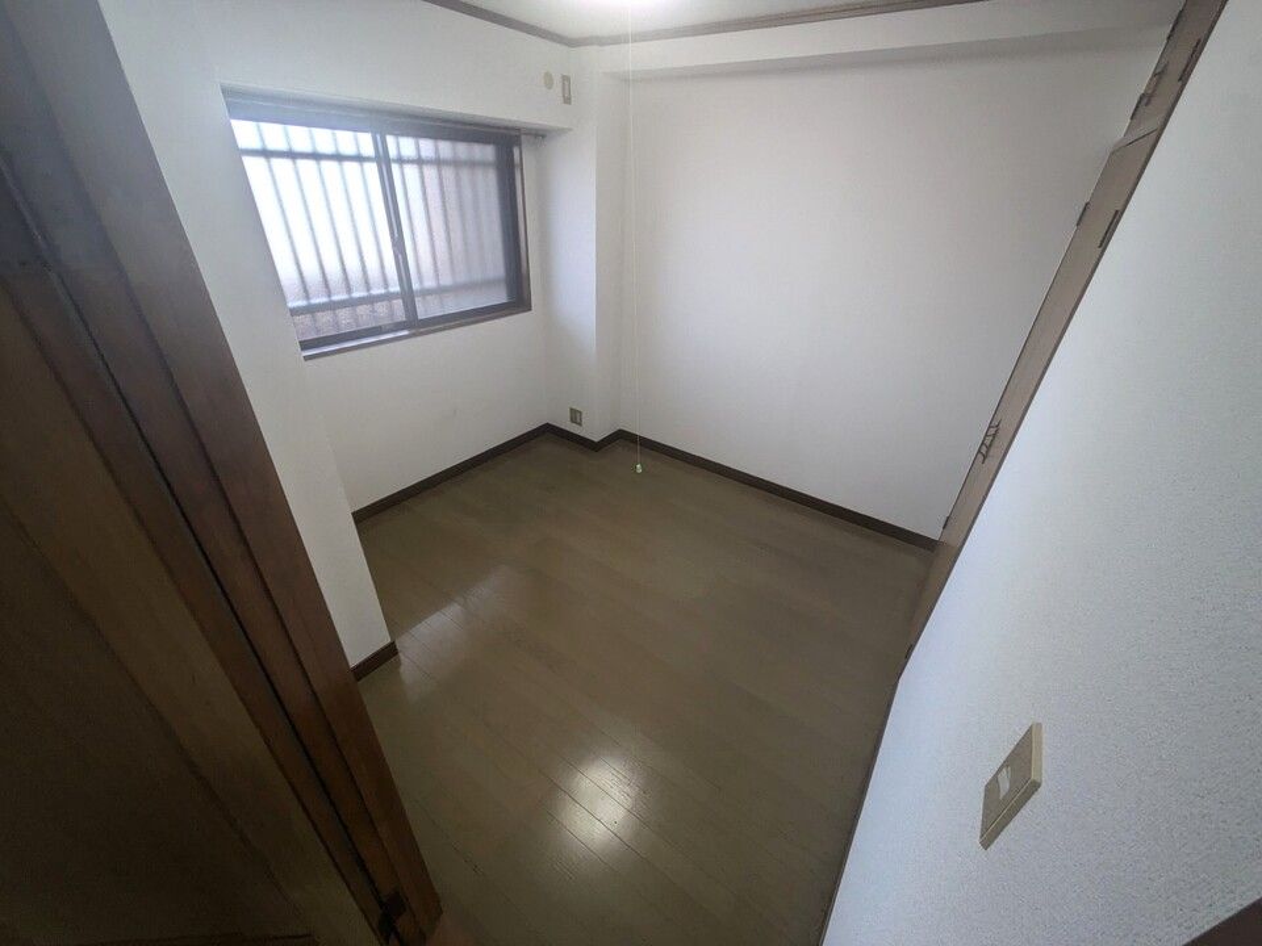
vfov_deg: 85.7
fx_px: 510
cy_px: 473
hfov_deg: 102.1
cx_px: 631
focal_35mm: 14
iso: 53
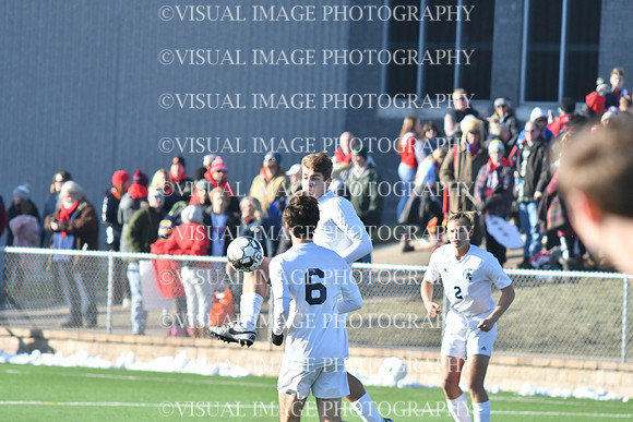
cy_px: 211
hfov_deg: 4.6
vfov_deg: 3.1
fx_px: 7914
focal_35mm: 450
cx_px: 316
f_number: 7.1
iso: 800
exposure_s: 1/2000
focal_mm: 300
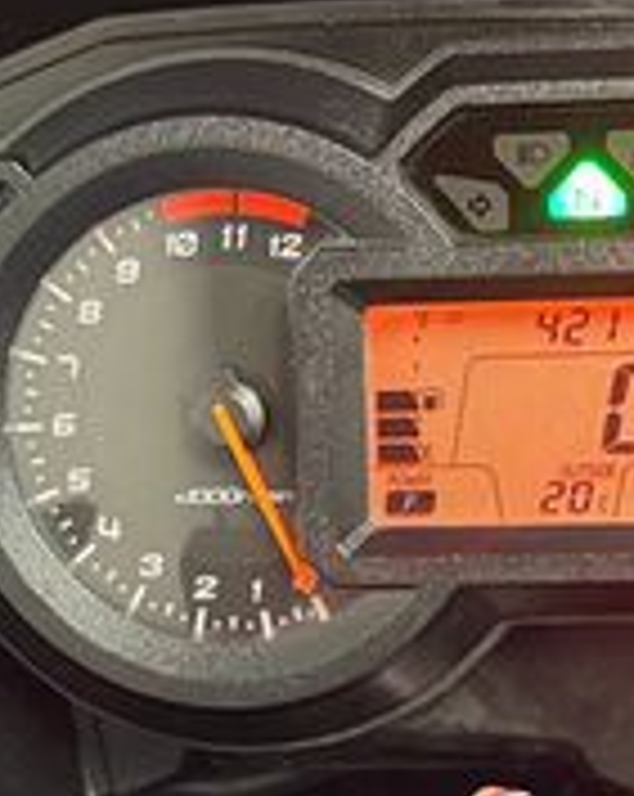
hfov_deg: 16.7
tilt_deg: -50.6
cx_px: 355
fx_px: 2163
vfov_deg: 20.0
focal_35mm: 92
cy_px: 841
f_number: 1.6
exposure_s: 1/50
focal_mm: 5.1
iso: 500
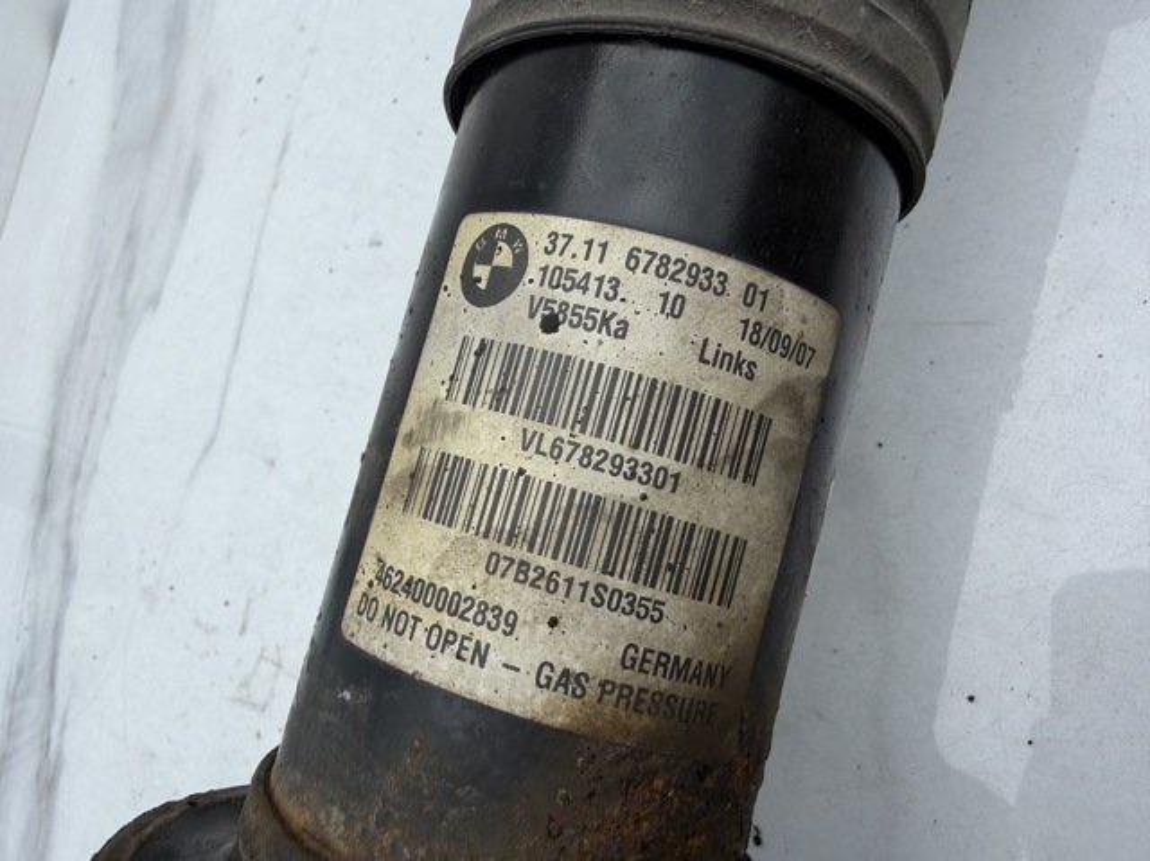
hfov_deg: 71.6
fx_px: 797
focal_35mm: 24
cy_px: 430
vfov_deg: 56.8
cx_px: 575
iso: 32
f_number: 2.2
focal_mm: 2.22
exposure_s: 1/777
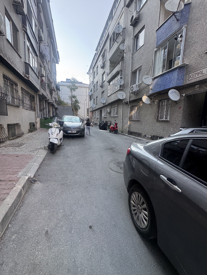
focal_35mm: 14
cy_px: 138
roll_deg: -2.6
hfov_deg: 85.7
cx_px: 104
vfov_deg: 102.1
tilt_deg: -7.1
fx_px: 112
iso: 40
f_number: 2.2
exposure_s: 1/120
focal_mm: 2.22
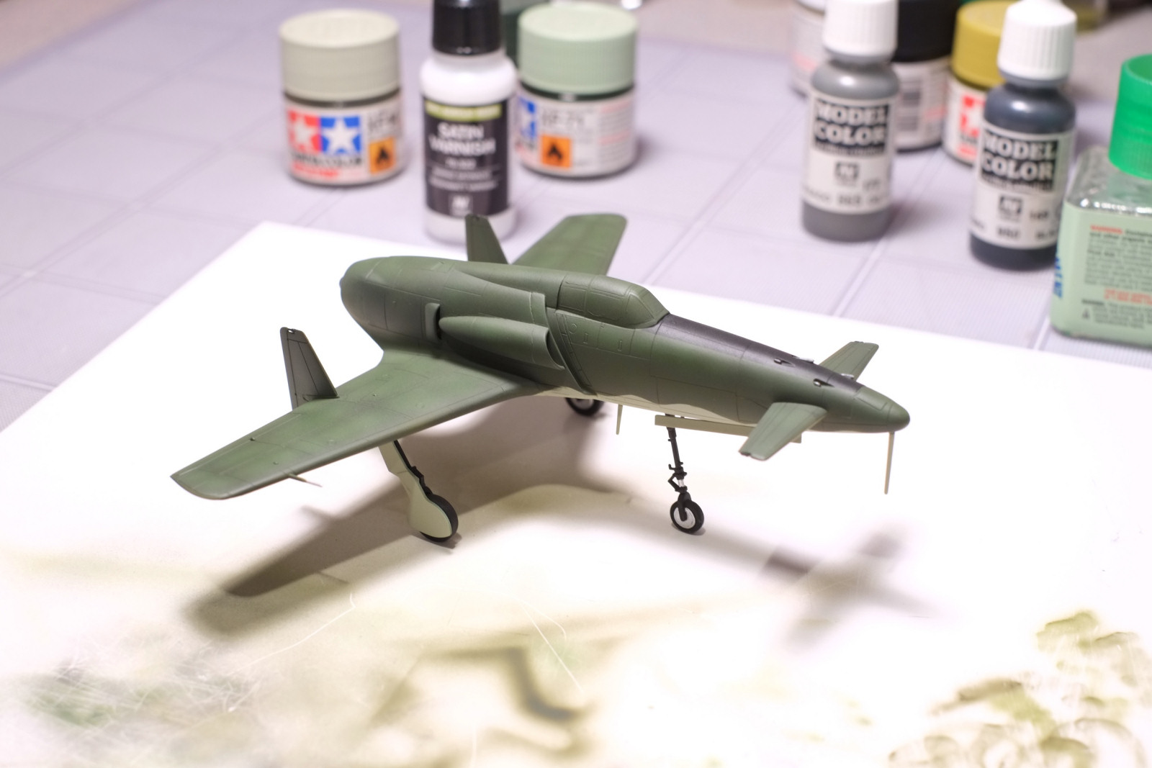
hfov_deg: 37.5
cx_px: 576
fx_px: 1696
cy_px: 384
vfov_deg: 25.5
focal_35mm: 53
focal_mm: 35
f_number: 5.6
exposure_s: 1/25
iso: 800
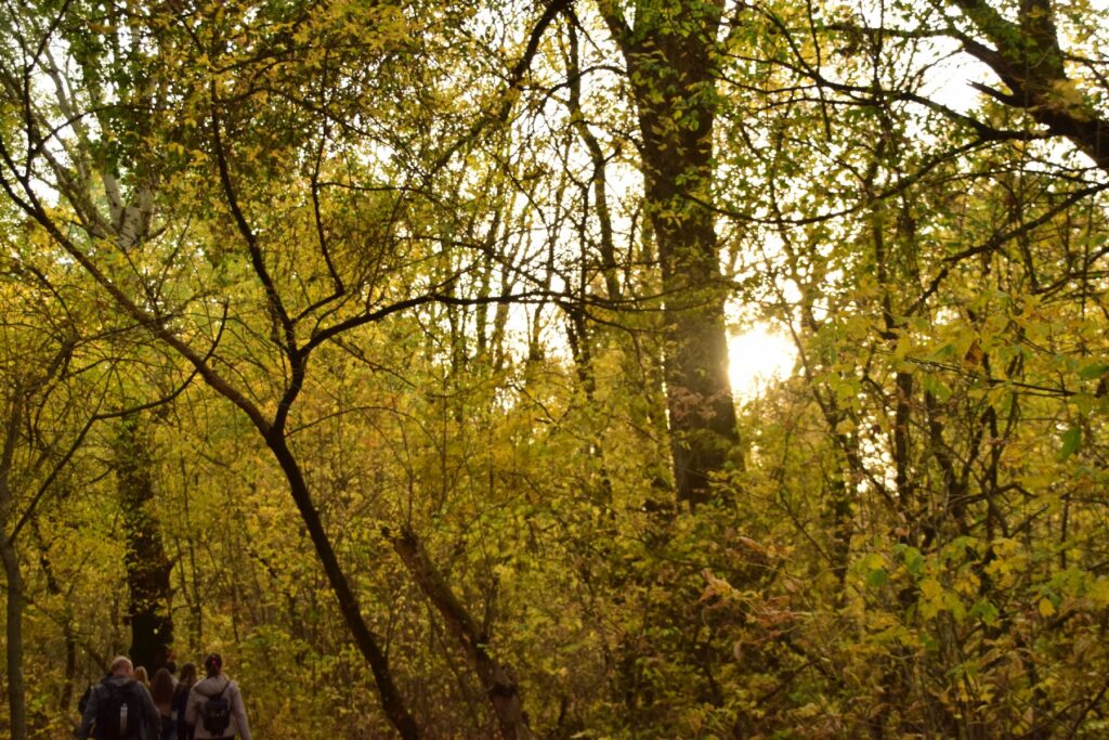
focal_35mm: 57
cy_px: 370
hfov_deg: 35.0
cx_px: 554
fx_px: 1756
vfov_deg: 23.8
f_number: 4.5
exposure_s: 1/200
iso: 320
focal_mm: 38
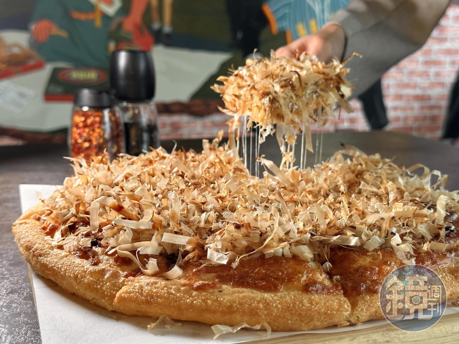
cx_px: 230
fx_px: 636
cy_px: 172
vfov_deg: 30.3
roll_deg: -0.4
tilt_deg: -13.0
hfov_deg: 39.7
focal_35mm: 48
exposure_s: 1/60
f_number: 1.78
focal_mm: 6.86
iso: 100
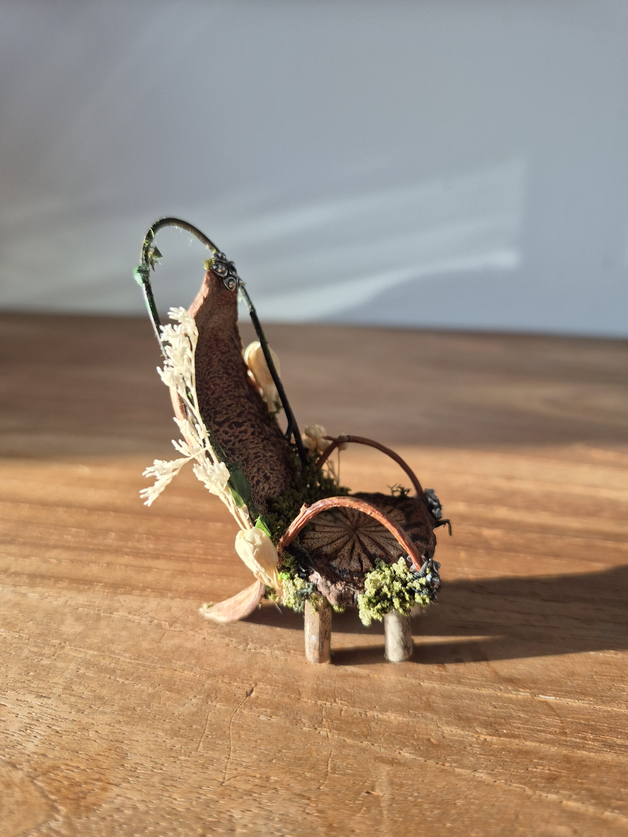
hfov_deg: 58.9
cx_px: 314
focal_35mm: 23
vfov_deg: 73.9
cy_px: 418
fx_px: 556
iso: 80
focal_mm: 5.4
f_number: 1.8
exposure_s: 1/180
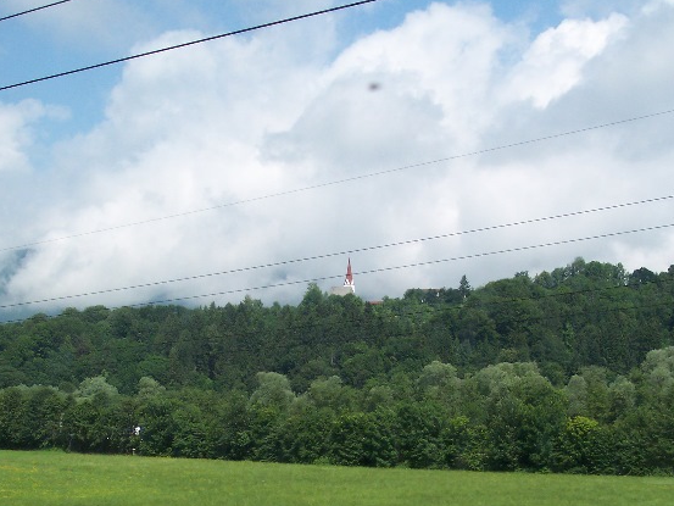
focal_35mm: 55
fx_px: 1071
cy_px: 349
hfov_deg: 34.9
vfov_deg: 26.4
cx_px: 306
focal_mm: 8
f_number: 4.8
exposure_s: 1/350
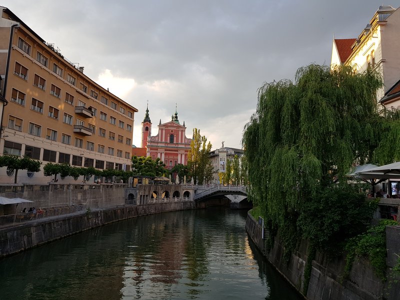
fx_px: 300
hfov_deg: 67.3
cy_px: 150
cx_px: 200
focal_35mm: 26
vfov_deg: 53.1
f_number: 1.7
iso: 40
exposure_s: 1/311
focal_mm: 4.2
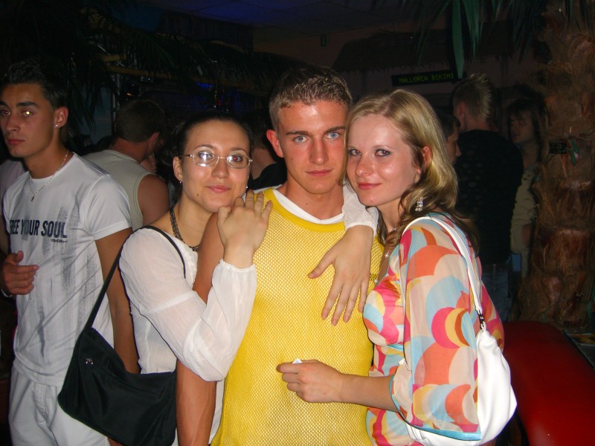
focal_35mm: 38
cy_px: 223
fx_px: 653
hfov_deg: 49.0
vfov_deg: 37.7
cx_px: 298
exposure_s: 1/60
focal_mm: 7.9
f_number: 2.8
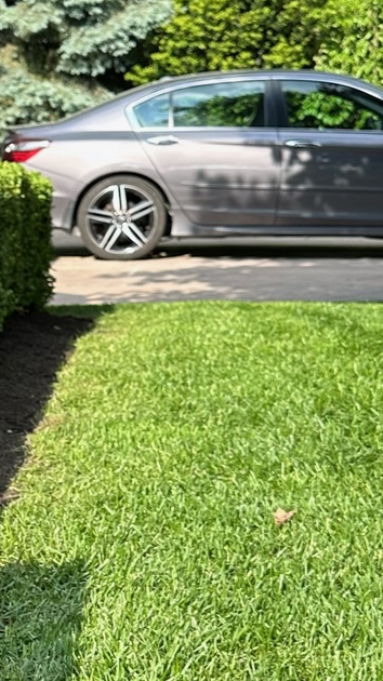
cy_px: 425
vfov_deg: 25.0
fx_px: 1536
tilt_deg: -11.0
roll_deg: +2.8
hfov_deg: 13.2
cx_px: -238
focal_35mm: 85
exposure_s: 1/1144
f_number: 1.78
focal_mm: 6.86
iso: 80
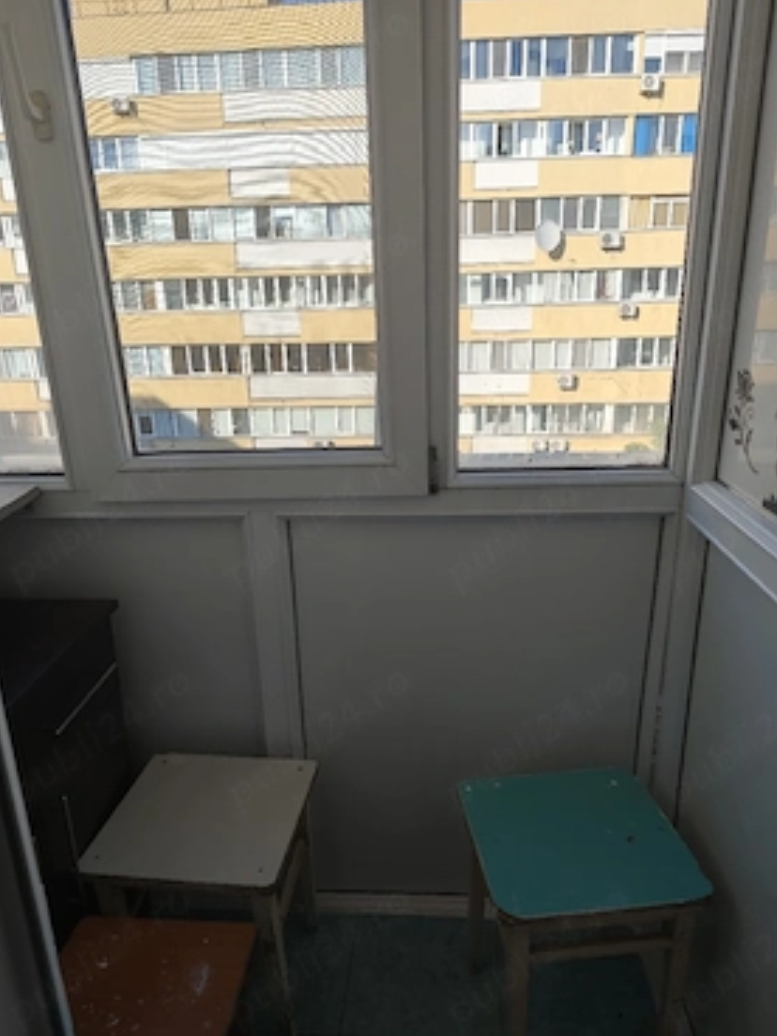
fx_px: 748
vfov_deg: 69.3
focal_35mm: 25
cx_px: 374
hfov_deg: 54.9
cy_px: 552
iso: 50
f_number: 1.65
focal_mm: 6.19
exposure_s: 1/100
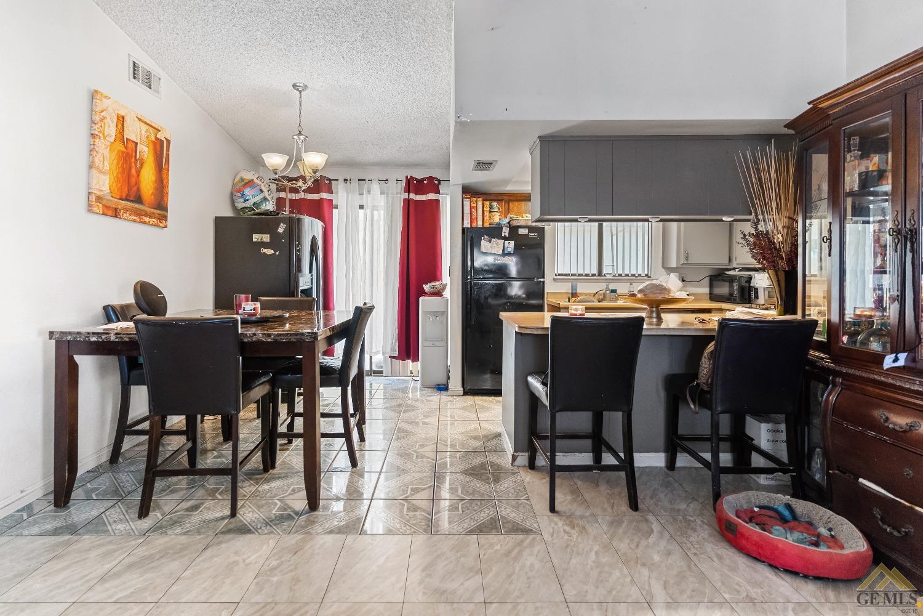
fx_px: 436
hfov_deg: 93.3
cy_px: 308
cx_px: 462
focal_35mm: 17
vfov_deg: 70.4
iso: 800
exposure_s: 1/30
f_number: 2.8
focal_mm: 17
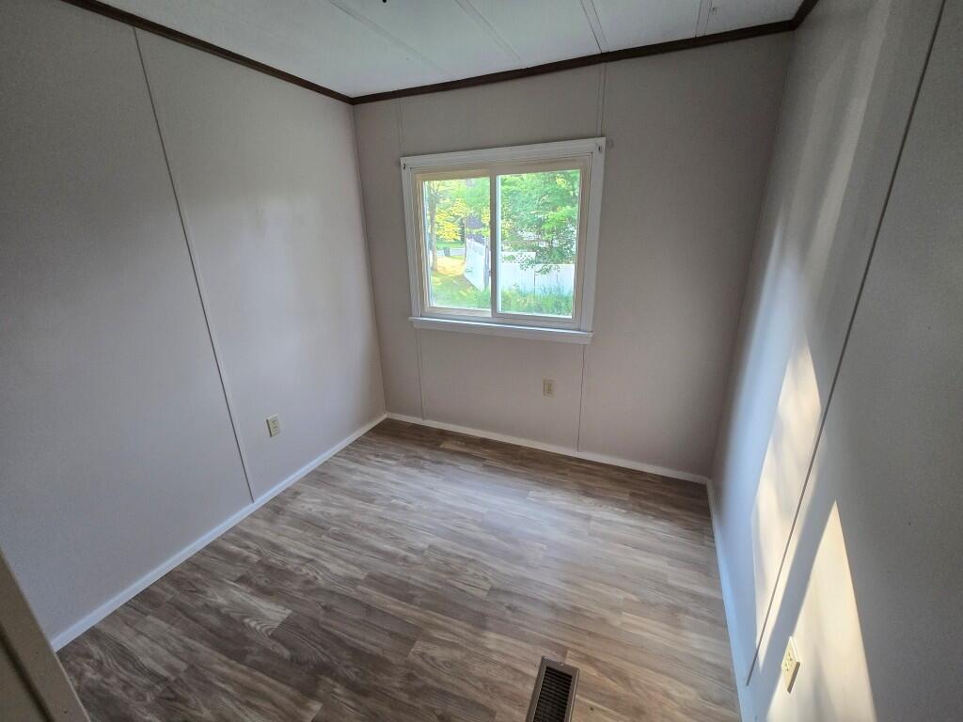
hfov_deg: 106.2
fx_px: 362
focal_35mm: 13
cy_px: 361
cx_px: 482
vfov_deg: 89.9
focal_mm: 2.2
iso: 200
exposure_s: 1/100
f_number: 2.2
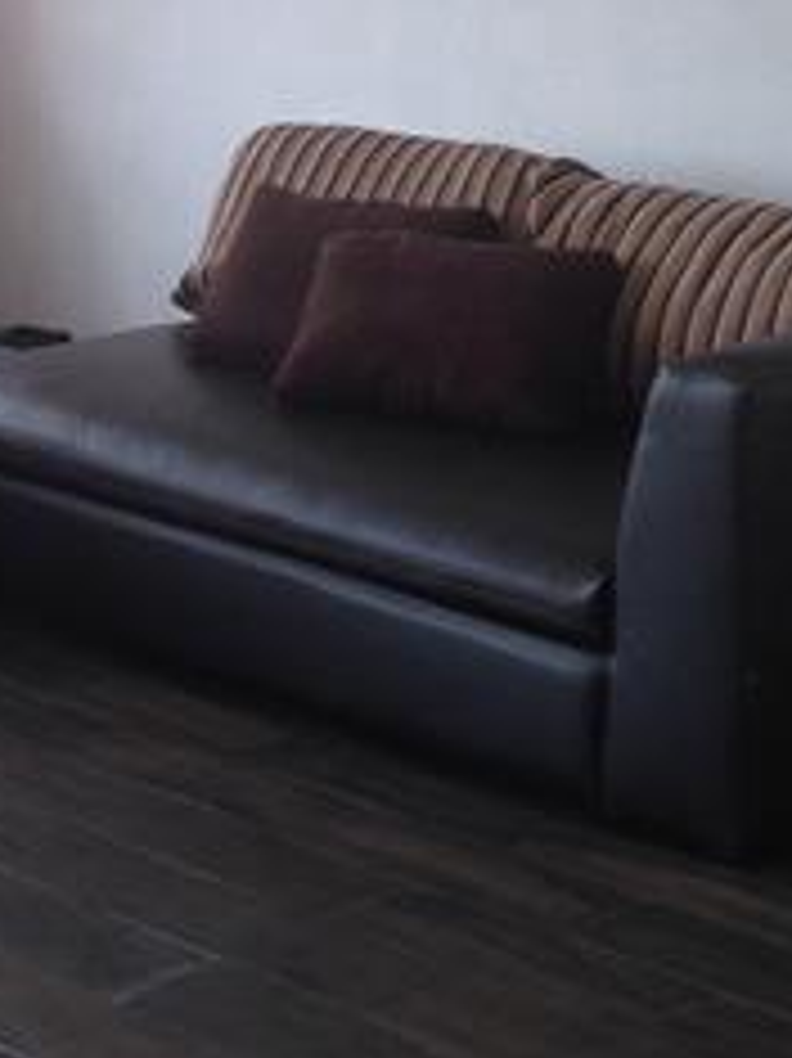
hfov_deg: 13.6
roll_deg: +1.3
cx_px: 184
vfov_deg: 17.8
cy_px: -18
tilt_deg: -1.9
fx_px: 3298
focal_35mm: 108
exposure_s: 1/60
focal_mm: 4.12
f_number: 2.4
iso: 50
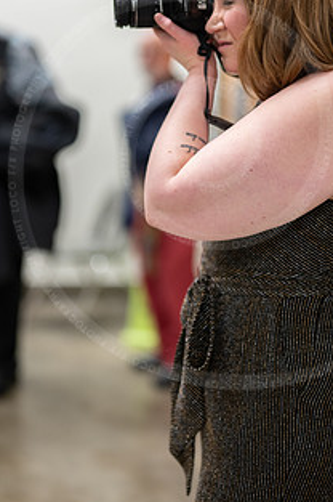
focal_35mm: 72
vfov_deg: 28.0
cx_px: 224
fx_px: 1001
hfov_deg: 18.8
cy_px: 181
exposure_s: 1/250
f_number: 1.2
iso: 800
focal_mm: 50
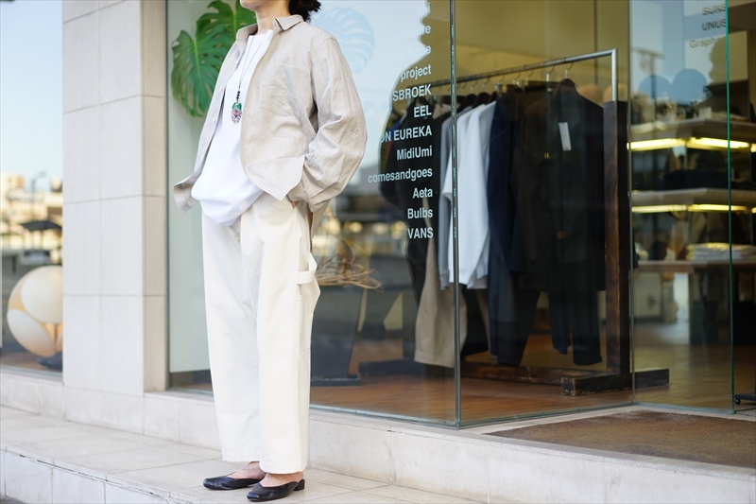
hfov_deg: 36.3
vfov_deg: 24.6
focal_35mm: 55
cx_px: 378
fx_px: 1155
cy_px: 252
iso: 100
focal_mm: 55
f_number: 2
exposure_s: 1/250
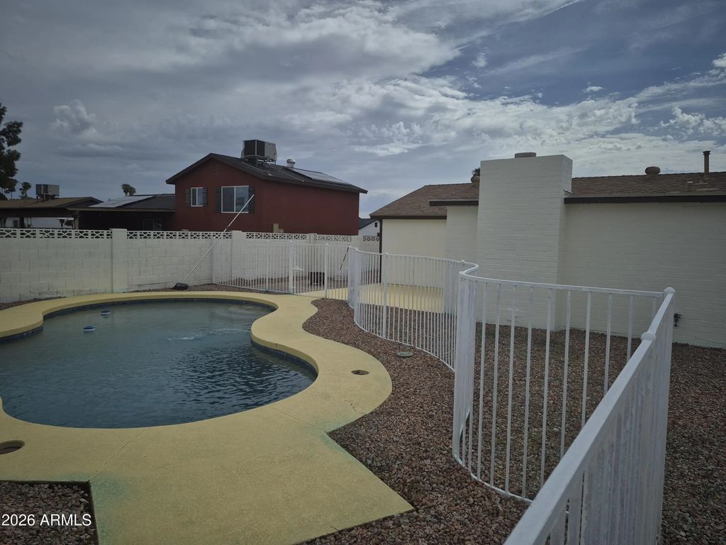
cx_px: 363
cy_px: 272
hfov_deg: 73.9
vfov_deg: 58.9
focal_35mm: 23
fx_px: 482
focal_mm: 5.4
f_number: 1.8
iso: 25
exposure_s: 1/3928
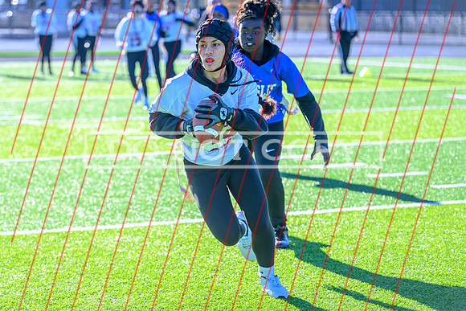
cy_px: 203
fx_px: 1607
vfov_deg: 11.0
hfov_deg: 16.5
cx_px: 180
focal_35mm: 124
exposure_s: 1/1000
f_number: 2.8
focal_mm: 92
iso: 100
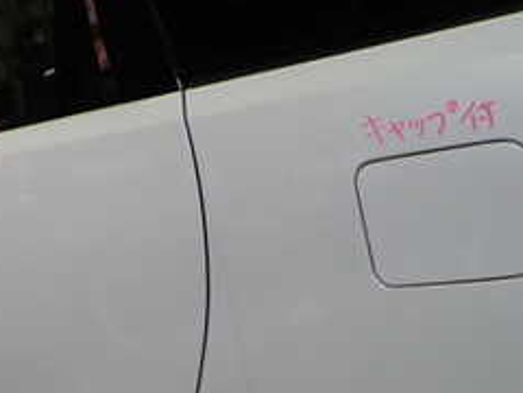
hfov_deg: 25.6
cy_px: 223
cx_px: 115
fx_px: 1133
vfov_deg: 19.6
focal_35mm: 75
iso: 200
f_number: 2.3
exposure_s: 1/60
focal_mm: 5.4
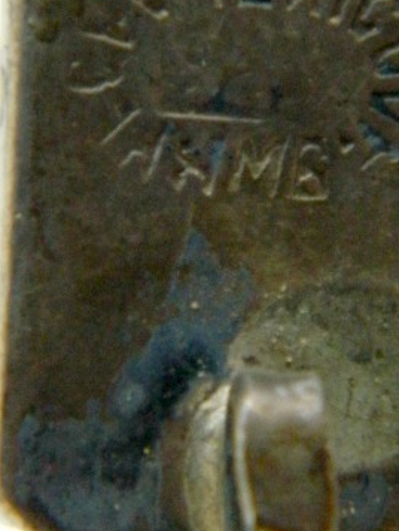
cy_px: 220
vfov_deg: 8.6
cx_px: 231
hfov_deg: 6.4
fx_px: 3548
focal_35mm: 231
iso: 400
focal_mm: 23.2
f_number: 4.7
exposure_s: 1/60
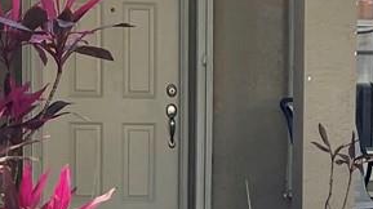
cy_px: 226
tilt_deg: -3.6
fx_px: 1552
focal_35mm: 157
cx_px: 391
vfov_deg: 7.7
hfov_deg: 13.5
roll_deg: +0.4
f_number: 1.6
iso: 32
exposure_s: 1/537
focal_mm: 4.2
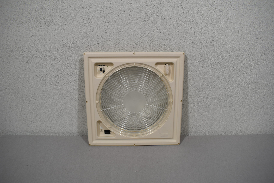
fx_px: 205
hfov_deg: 67.4
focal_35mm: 27
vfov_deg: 47.9
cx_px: 137
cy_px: 92
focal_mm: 18
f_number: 5.6
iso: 250
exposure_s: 1/125
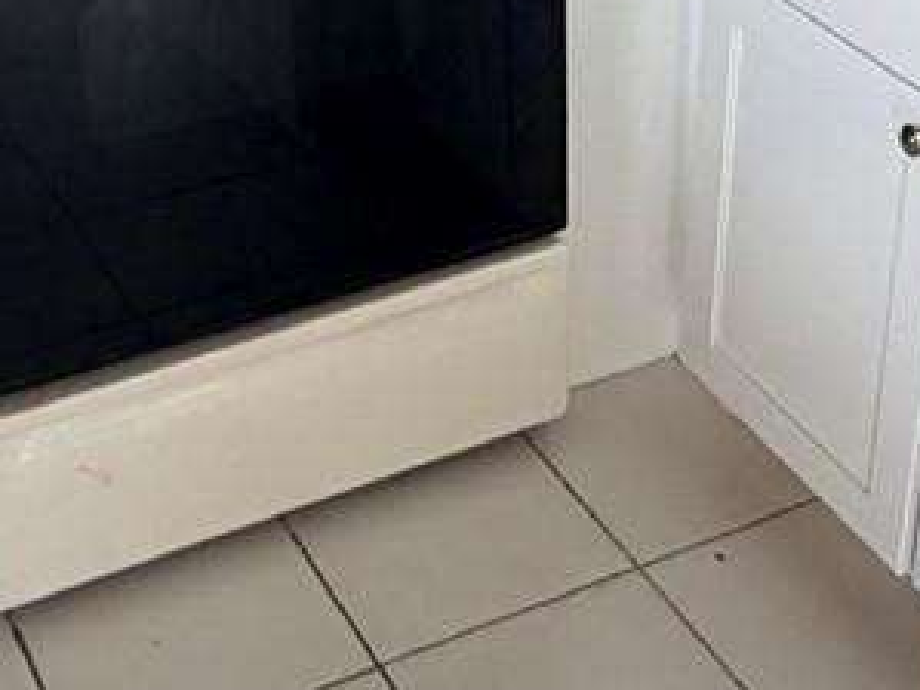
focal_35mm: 75
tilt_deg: -25.5
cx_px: 517
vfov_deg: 19.2
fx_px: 1992
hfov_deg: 26.0
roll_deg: -0.3
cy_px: 25
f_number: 2.2
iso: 320
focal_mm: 2.22
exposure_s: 1/121
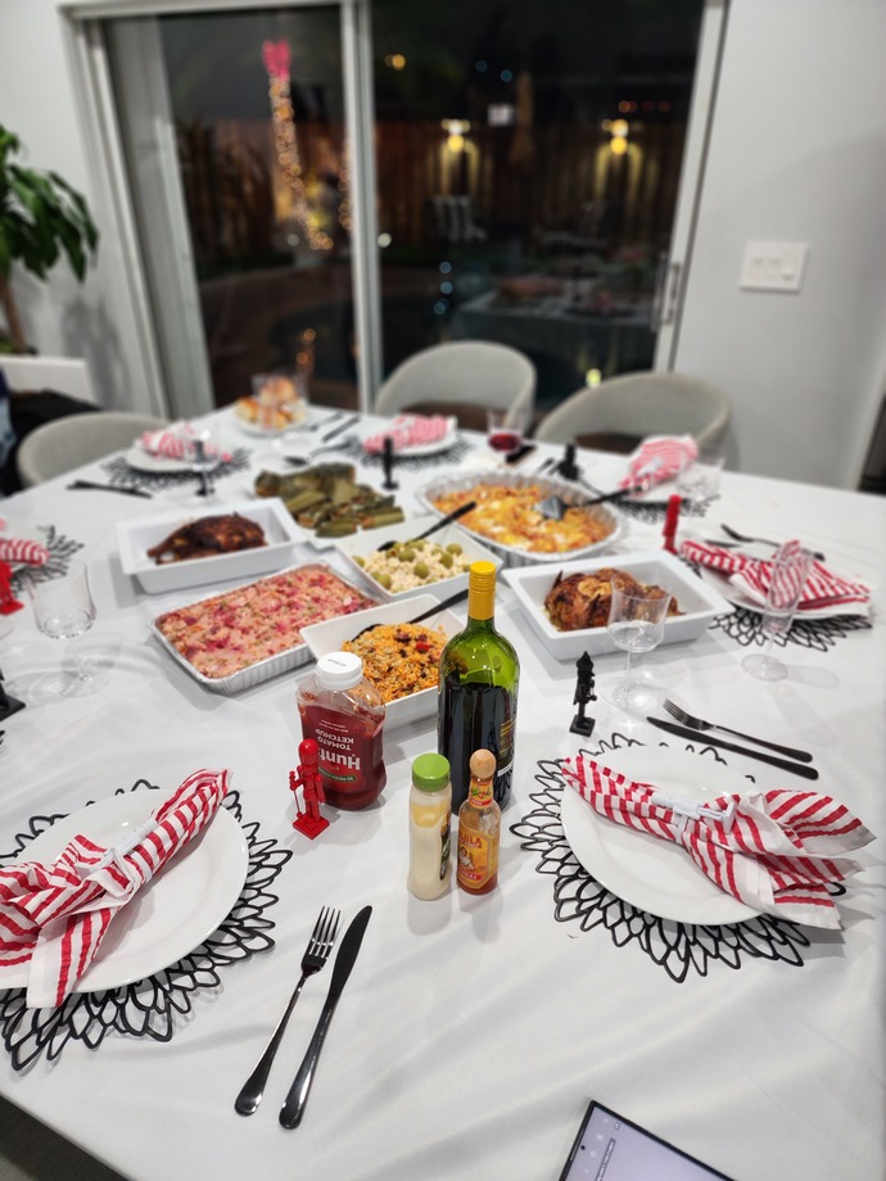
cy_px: 590
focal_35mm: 23
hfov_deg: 58.9
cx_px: 443
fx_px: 785
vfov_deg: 73.9
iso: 160
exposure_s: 1/60
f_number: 1.8
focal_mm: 6.4
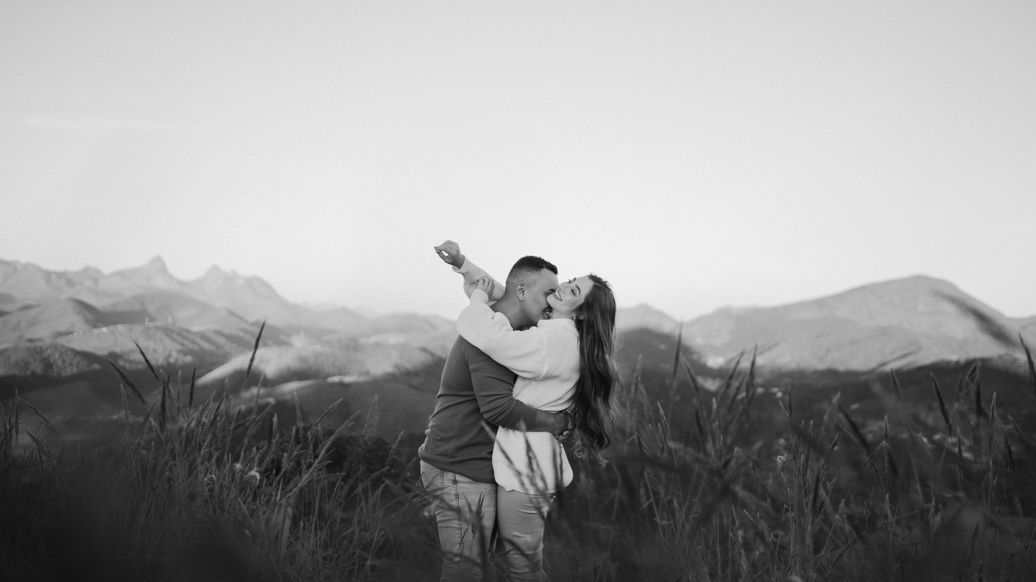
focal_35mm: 39
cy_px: 258
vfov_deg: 30.4
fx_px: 1071
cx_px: 535
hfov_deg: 51.6
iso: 80
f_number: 1.4
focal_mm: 35
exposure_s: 1/1000
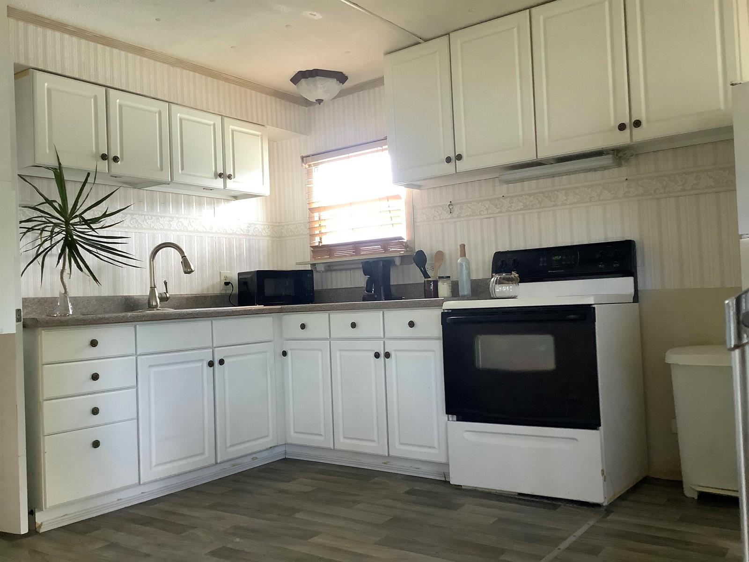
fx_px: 671
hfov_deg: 58.4
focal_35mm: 31
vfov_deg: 45.4
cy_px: 281
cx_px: 374
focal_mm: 3.3
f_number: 2.4
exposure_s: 1/60
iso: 200
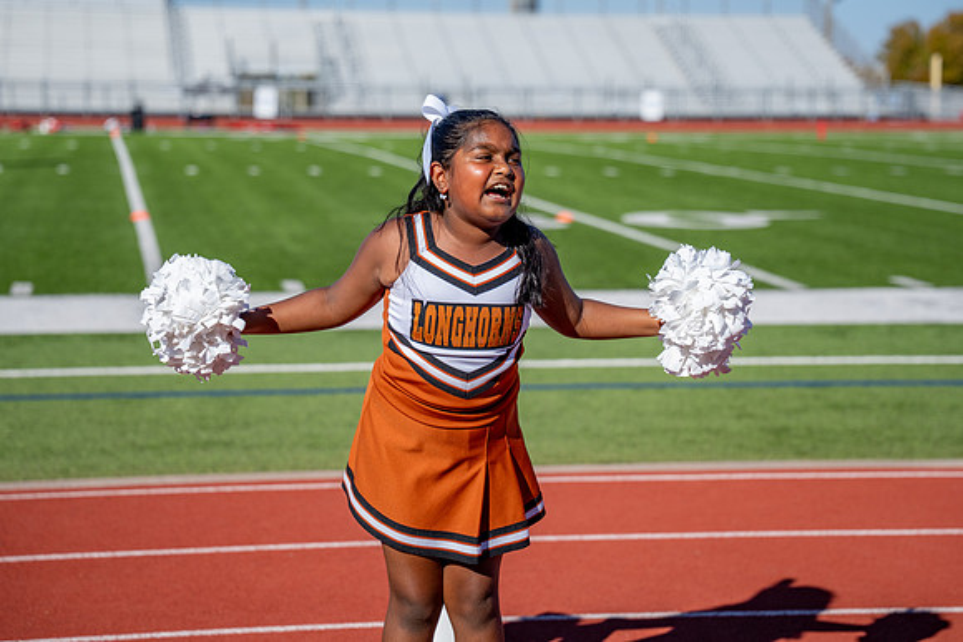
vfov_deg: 16.2
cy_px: 264
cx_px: 480
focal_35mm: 84
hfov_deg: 24.1
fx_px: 2258
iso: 250
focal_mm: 70
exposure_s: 1/6400
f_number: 2.8
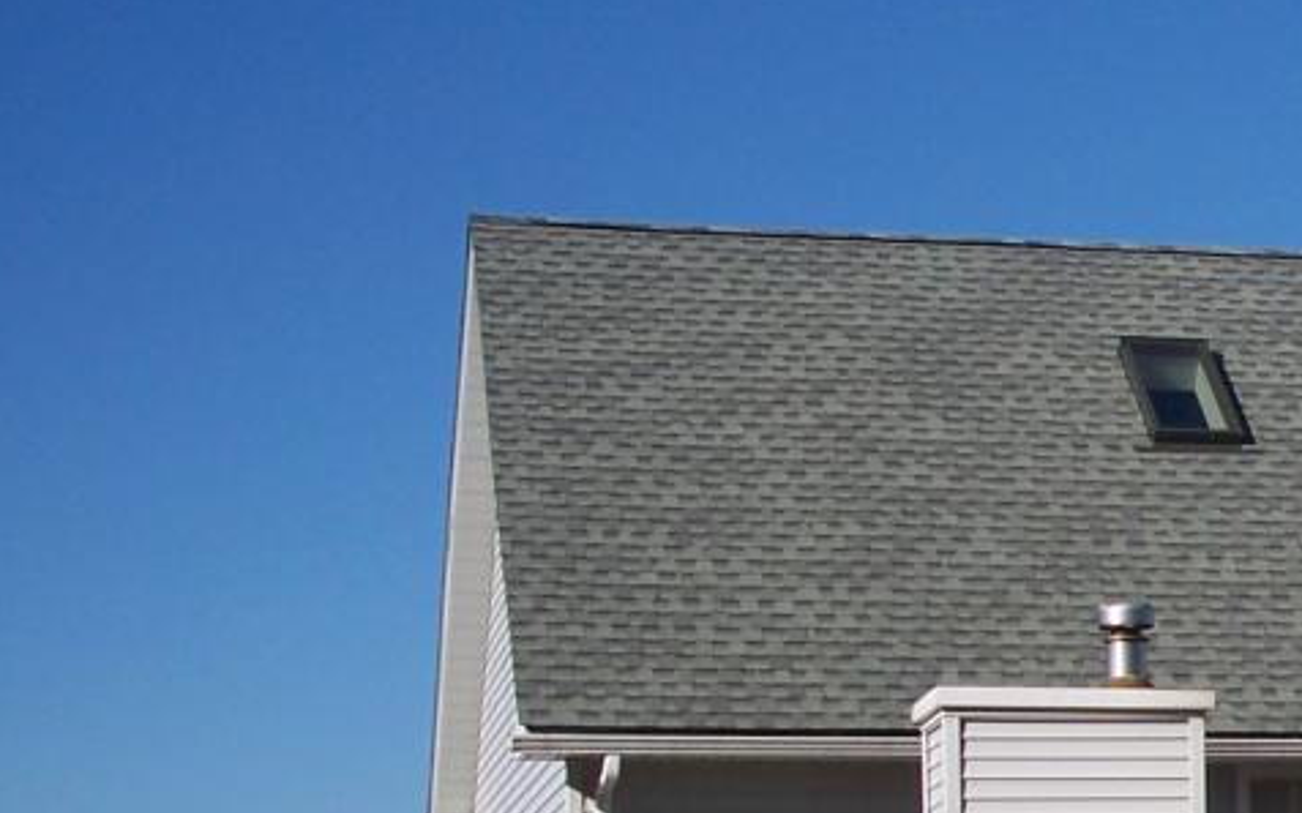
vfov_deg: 11.8
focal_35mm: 111
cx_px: 1679
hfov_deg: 17.6
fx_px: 3938
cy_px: 595
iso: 100
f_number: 5.6
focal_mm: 8
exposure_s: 1/750
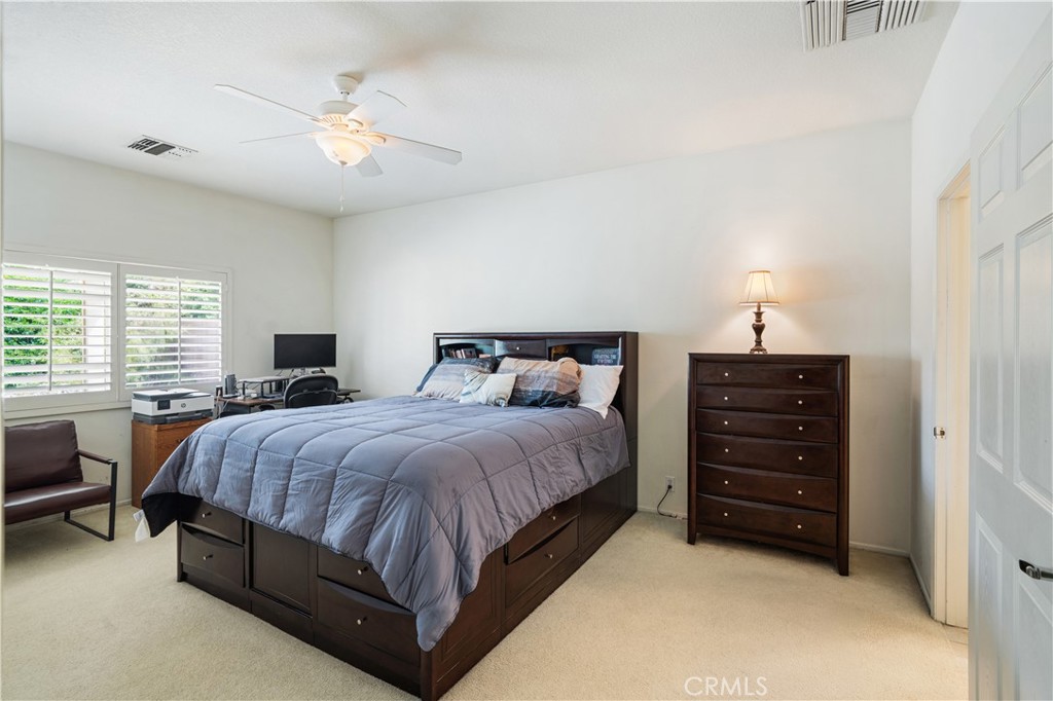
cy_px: 350
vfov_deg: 73.7
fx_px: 468
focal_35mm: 16
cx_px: 526
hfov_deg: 96.8
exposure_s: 1.6
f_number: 10
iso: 160
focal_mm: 16
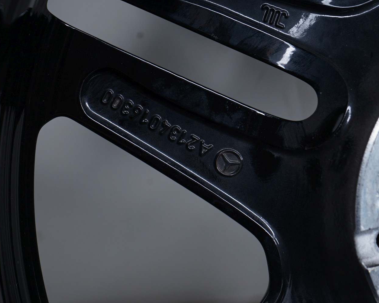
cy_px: 140
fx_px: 774
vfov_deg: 22.2
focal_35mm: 69
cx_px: 185
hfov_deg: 27.5
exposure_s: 1/125
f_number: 7.1
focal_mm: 48
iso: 250
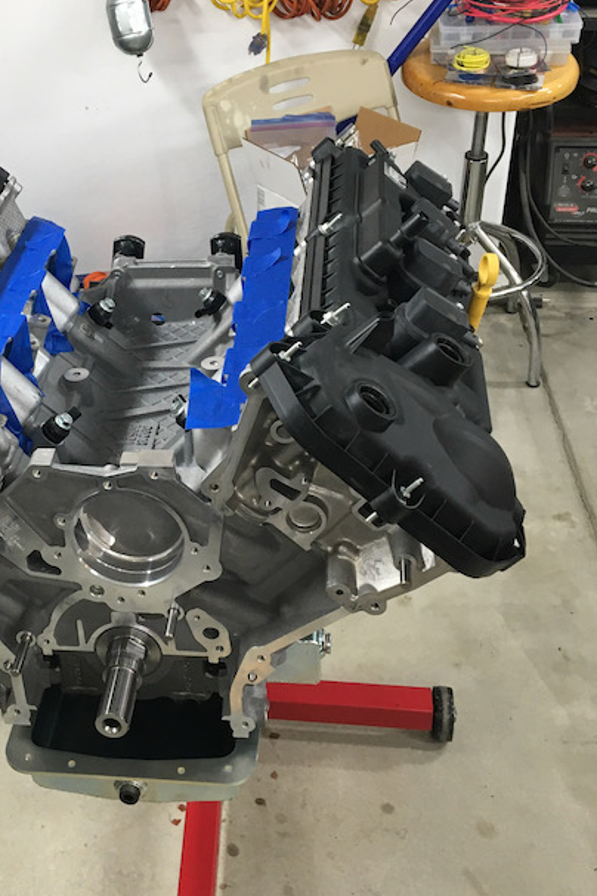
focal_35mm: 51
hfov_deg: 26.0
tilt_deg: -36.1
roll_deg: +4.6
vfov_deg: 38.7
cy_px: 361
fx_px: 1269
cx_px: 112
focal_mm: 4.15
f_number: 2.2
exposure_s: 1/30
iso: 80
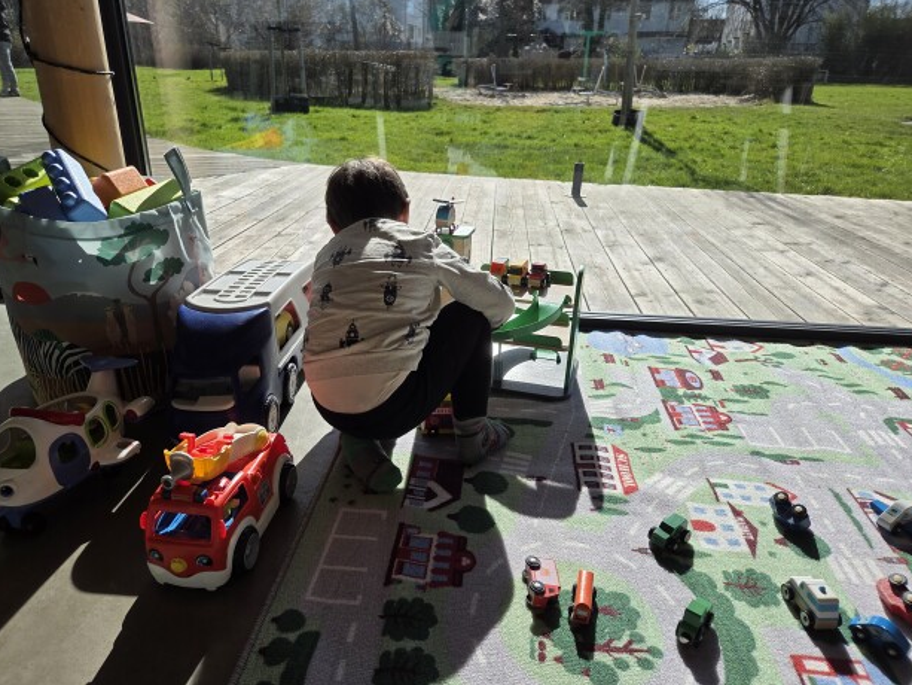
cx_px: 437
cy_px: 353
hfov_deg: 71.6
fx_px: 632
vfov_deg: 56.8
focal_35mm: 24
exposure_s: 1/3677
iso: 80
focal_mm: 5.4
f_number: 1.8
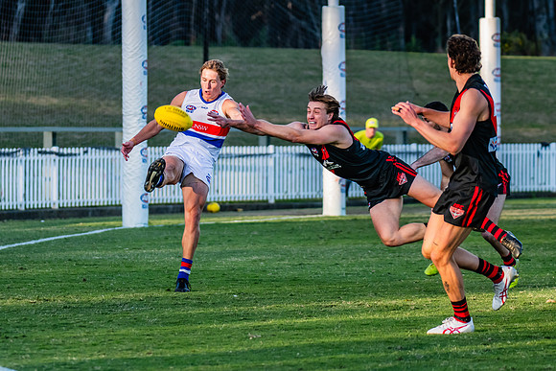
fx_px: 3714
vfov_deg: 5.7
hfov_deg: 8.6
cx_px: 183
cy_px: 163
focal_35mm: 240
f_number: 4.5
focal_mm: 170
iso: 800
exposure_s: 1/1600
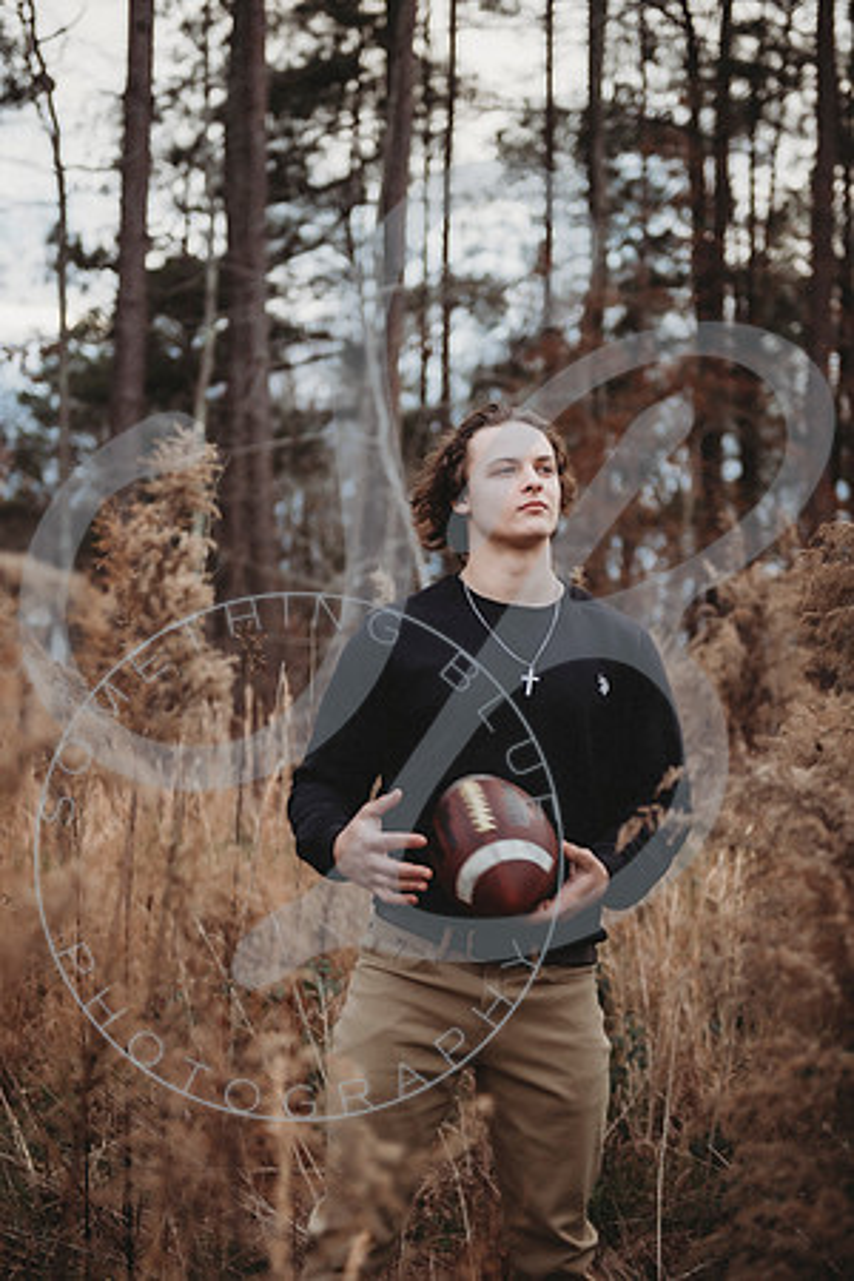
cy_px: 640
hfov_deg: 24.2
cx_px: 427
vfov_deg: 35.6
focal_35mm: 56
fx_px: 1993
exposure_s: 1/160
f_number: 2.8
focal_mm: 56
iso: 100
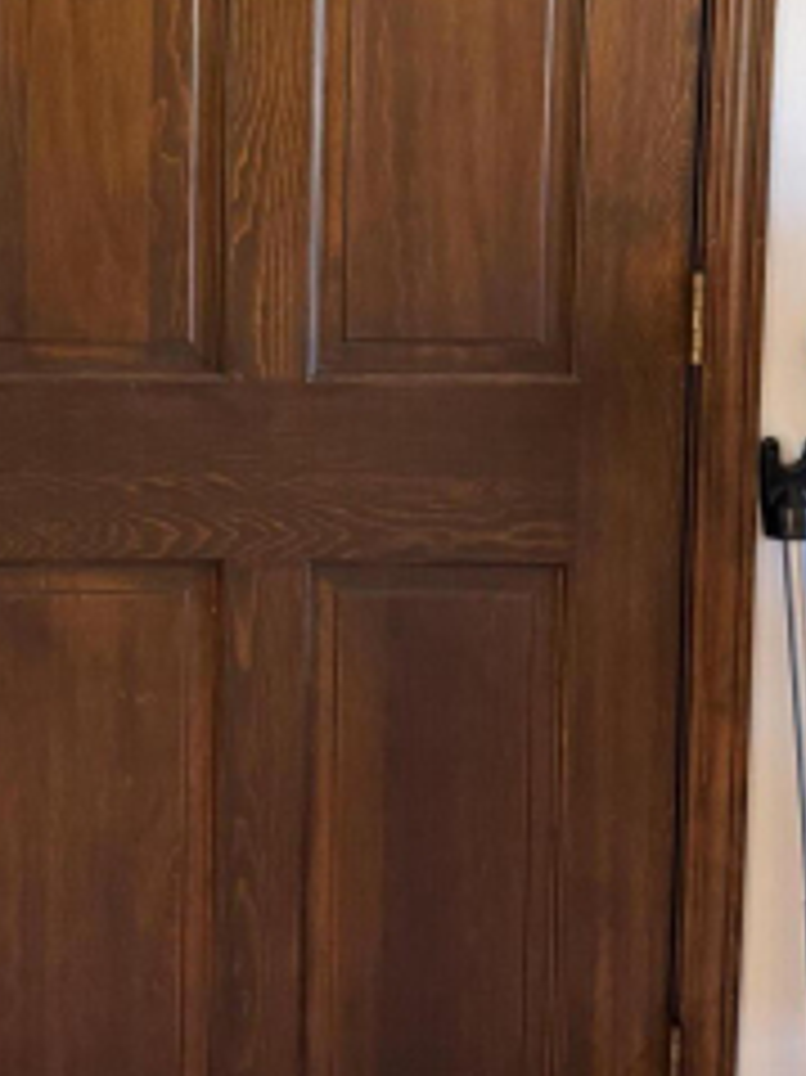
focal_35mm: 67
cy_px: 160
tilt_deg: -6.0
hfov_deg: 21.7
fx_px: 2082
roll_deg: -0.9
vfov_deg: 28.1
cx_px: 189
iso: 500
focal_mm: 6.76
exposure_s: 1/60
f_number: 1.78
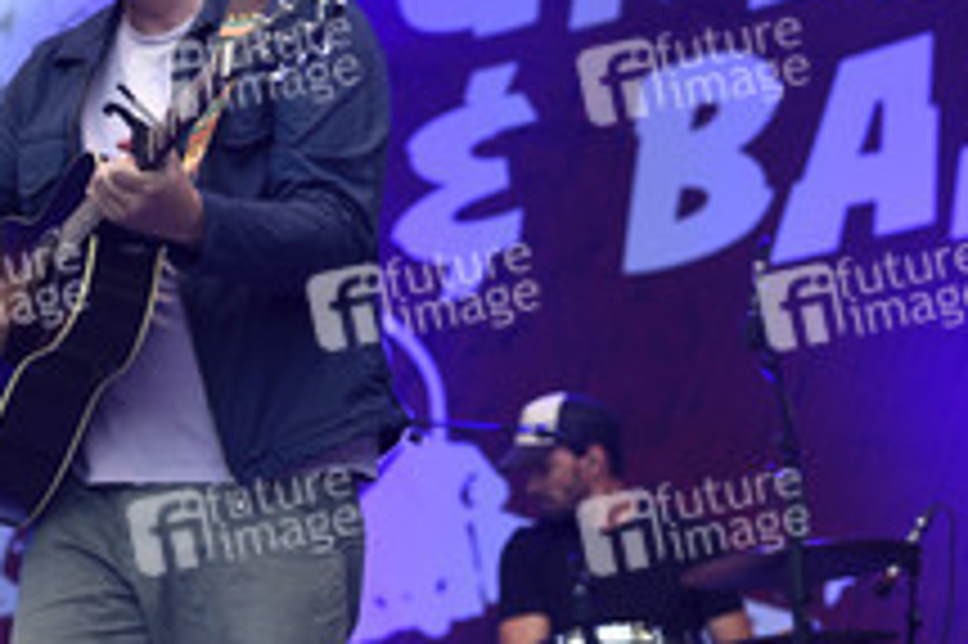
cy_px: 185
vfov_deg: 9.3
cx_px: 754
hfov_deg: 13.9
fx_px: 3950
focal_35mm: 147
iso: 800
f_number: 3.5
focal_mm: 70
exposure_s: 1/500
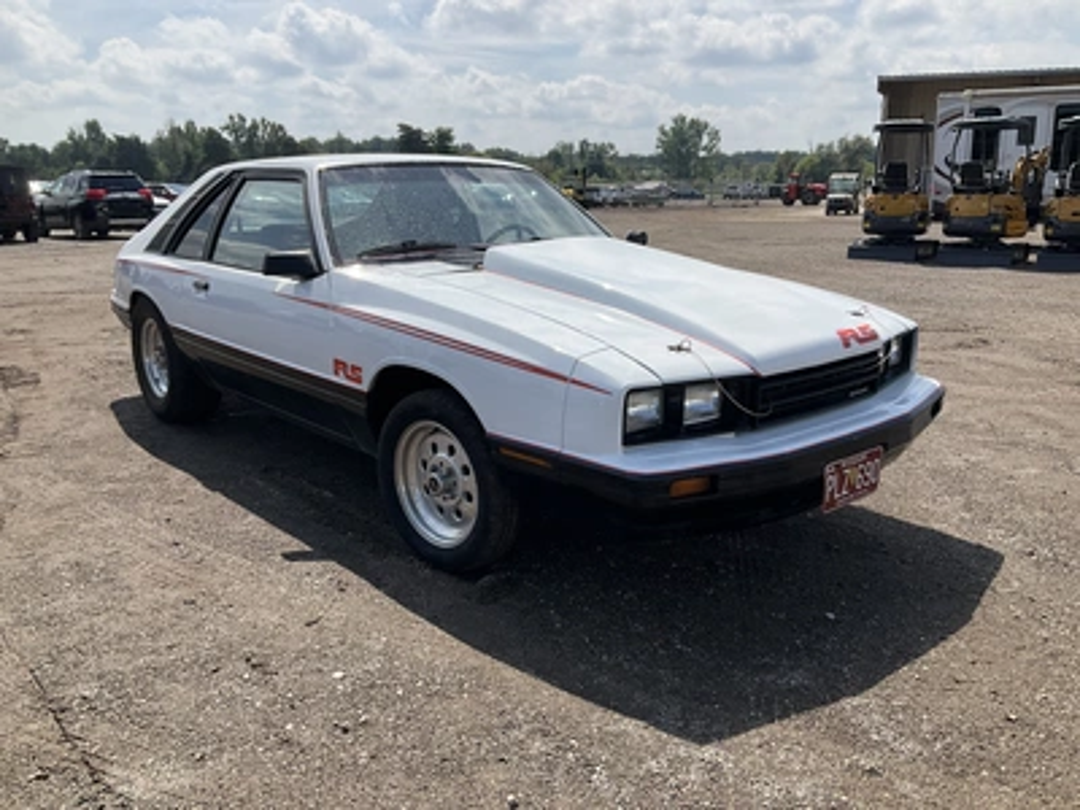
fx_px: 905
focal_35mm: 29
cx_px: 540
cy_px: 405
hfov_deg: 61.7
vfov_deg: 48.2
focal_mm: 3
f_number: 1.8
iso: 25
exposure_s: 1/2667
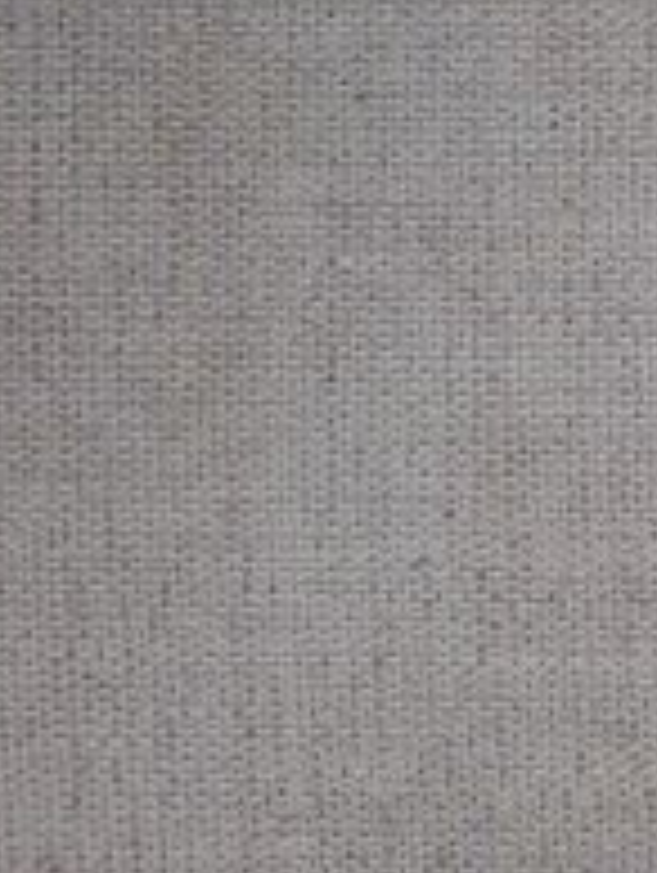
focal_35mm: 155
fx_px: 3914
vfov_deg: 12.7
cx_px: 585
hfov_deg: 9.6
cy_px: 378
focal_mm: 8.3
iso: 800
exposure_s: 1/60
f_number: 3.5
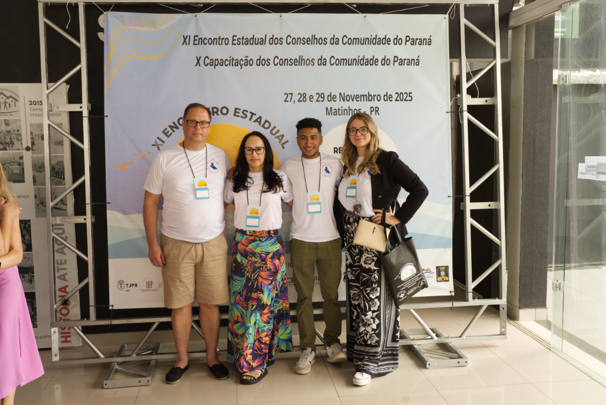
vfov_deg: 37.9
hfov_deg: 54.4
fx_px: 589
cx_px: 303
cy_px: 202
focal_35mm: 35
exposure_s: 1/100
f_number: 6.3
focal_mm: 35
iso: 640
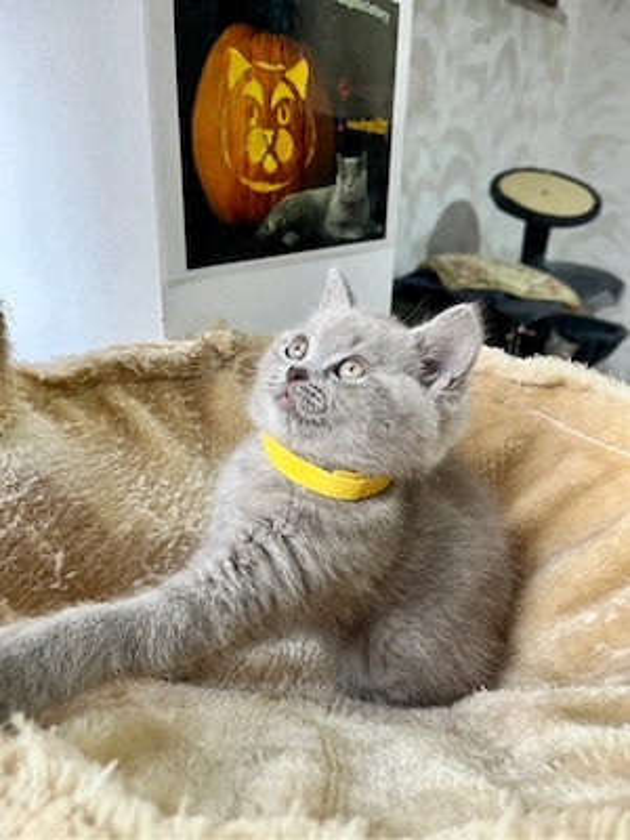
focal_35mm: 26
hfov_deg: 53.1
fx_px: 631
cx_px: 315
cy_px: 420
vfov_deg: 67.3
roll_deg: -1.4
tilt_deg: -22.6
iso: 125
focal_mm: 5.1
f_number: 1.6
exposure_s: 1/77
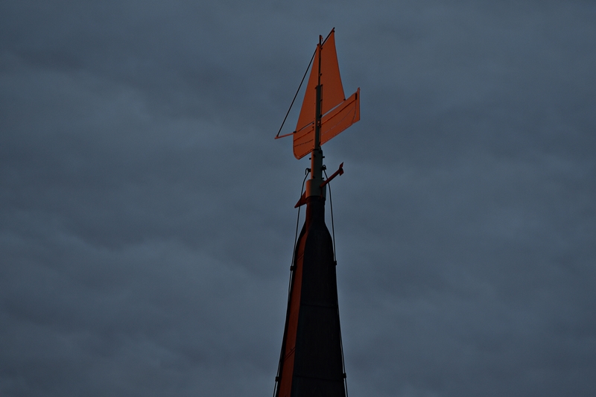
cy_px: 198
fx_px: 6455
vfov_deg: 3.5
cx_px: 298
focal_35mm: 390
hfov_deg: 5.3
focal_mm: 260
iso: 200
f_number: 5.6
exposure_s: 1/125
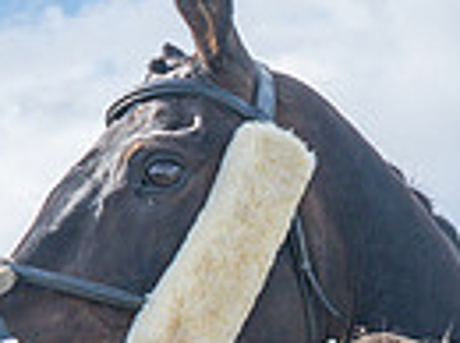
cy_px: 472
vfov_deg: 5.8
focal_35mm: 255
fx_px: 3382
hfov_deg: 7.8
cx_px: 353
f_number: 8
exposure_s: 1/480
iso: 200
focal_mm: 40
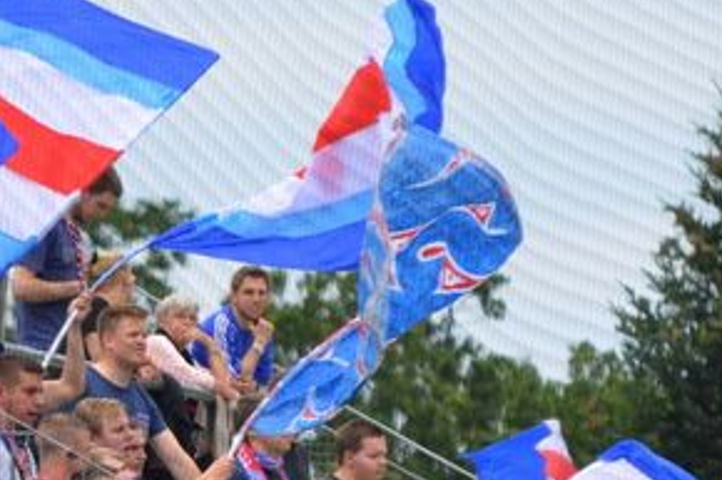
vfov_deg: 2.3
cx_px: 269
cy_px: 376
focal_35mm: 590
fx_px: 11826
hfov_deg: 3.5
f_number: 4
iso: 450
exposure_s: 1/1000
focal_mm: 200
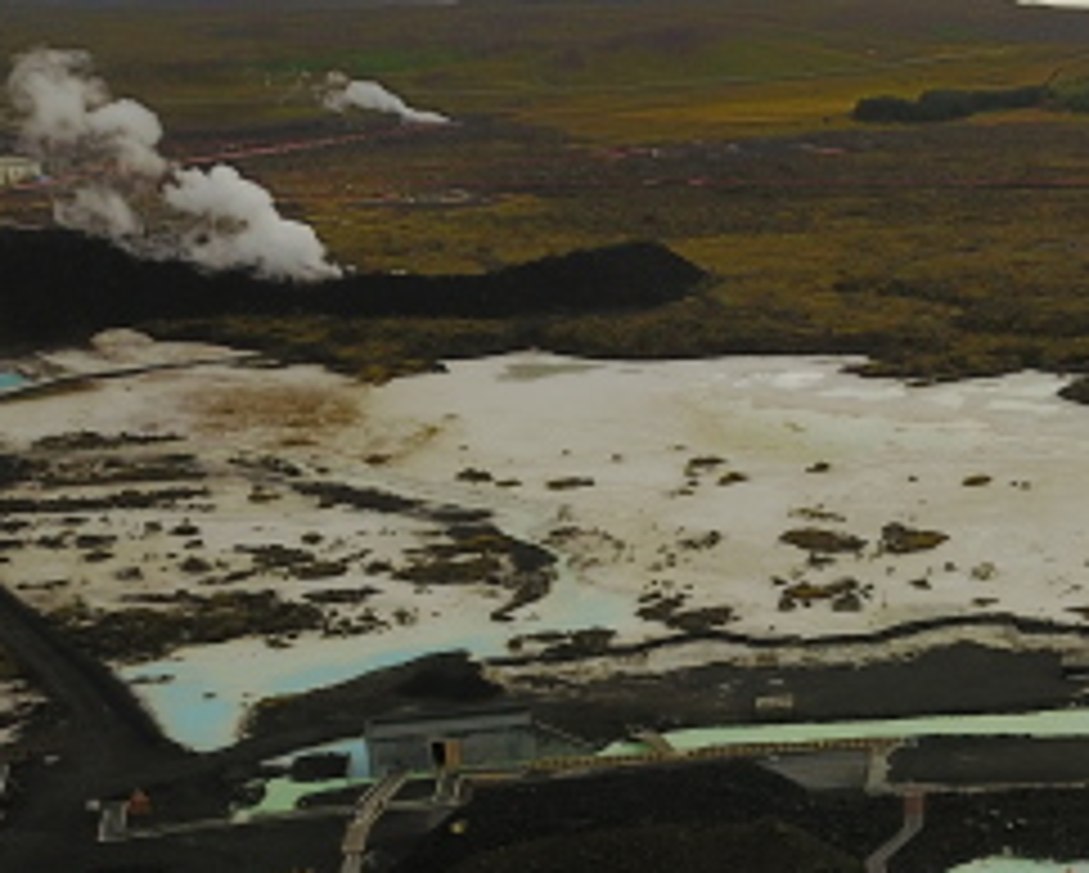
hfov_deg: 26.2
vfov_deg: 22.3
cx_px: 1184
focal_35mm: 67
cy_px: 778
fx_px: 2161
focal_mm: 4.73
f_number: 2.2
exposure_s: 1/100
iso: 105
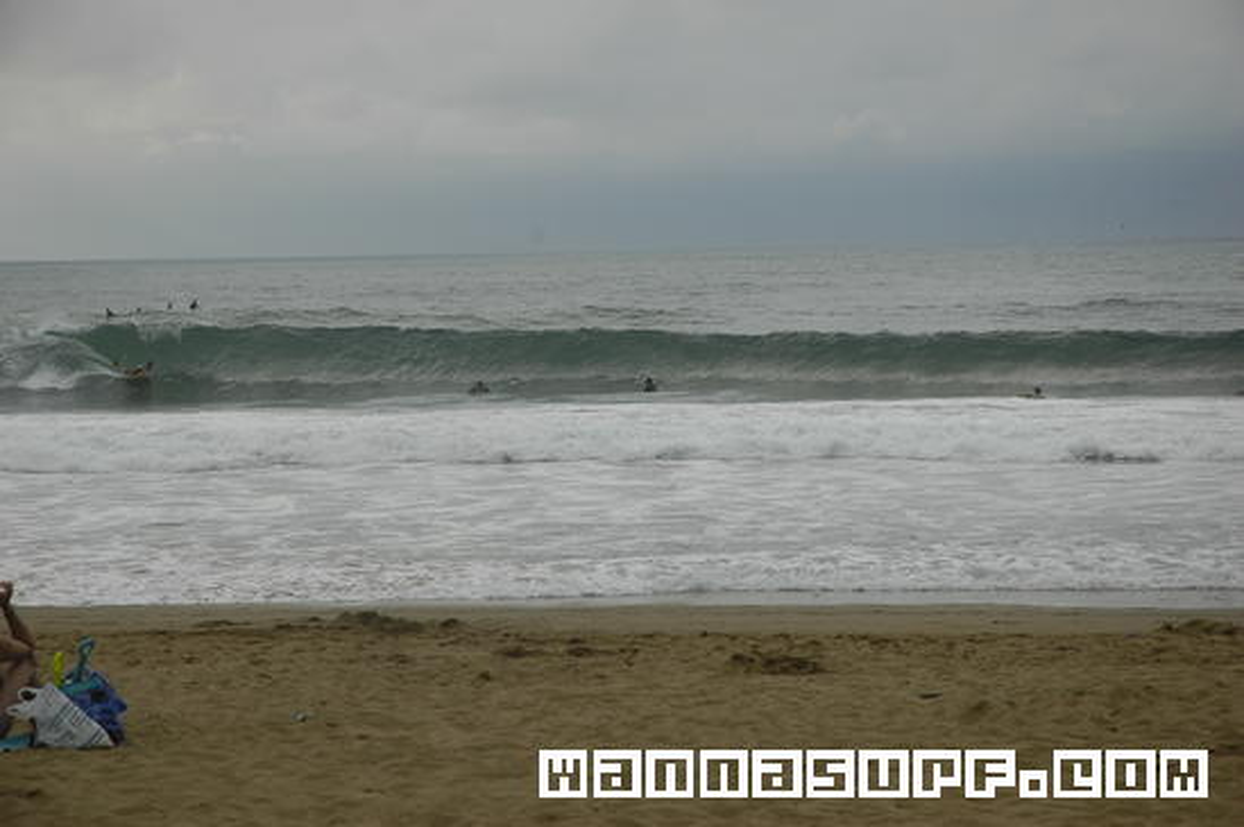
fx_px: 3625
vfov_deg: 13.0
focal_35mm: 105
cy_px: 414
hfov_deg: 19.5
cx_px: 622
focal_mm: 70
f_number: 5.6
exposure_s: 1/1000
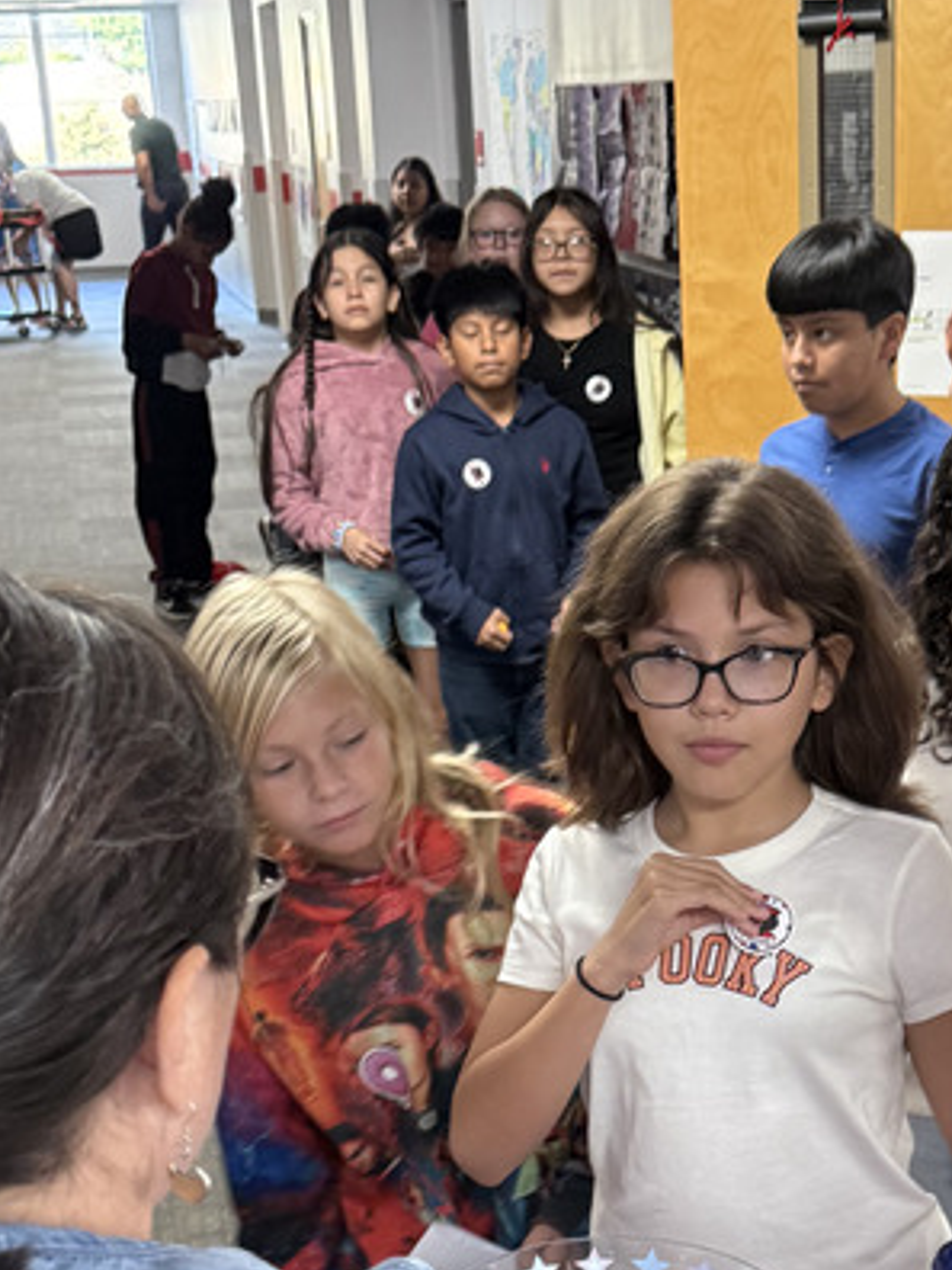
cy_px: 1026
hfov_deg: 23.5
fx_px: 2273
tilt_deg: -17.7
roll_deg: -0.6
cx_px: 680
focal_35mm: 62
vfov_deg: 30.4
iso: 320
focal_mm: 6.76
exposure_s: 1/60
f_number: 1.78
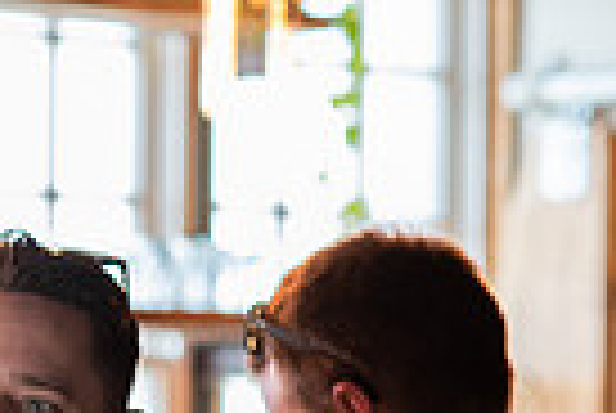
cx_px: -475
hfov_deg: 5.3
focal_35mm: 379
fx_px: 6499
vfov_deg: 3.6
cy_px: 461
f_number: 3.5
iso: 1250
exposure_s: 1/200
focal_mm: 85
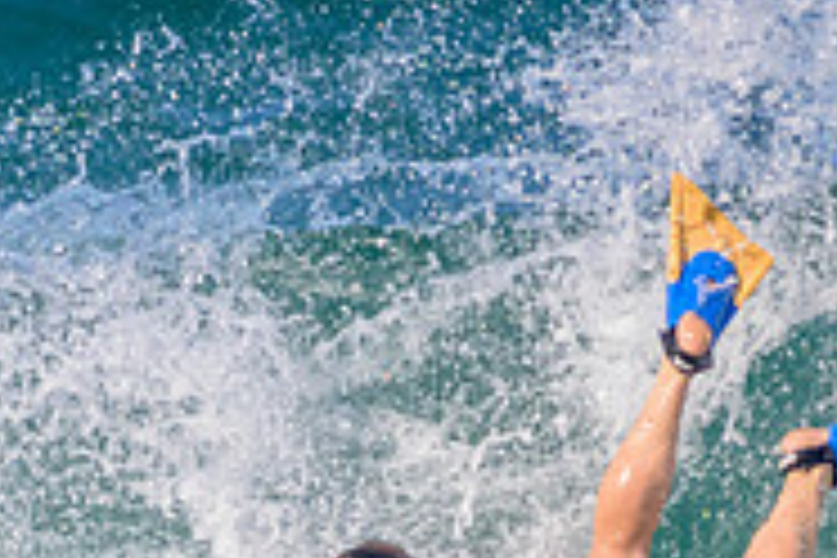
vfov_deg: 0.4
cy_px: 847
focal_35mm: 3409
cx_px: 82
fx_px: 79253
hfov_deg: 0.6
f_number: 11
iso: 2000
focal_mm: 800
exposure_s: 1/2000
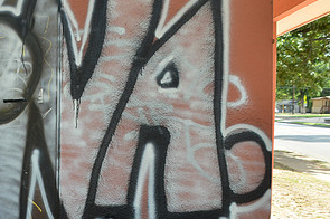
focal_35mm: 53
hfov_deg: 35.0
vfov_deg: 25.4
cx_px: 23
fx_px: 485
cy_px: 94
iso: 160
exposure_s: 1/160
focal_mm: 18
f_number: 6.3
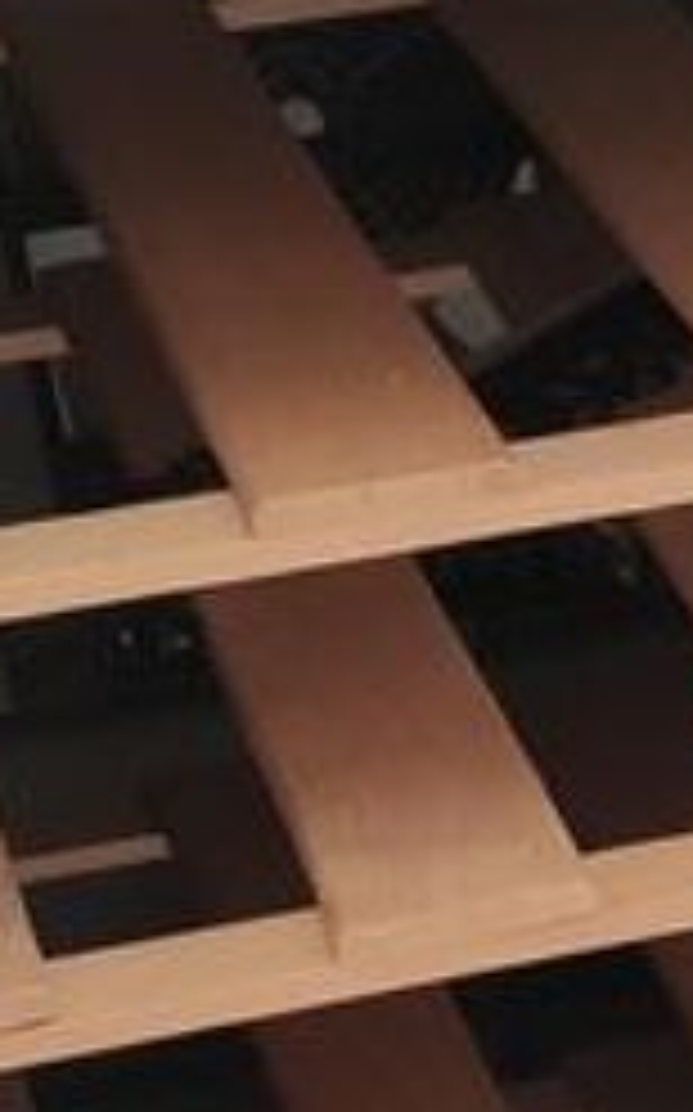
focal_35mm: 149
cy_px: 1128
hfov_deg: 8.2
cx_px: 1566
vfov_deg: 13.8
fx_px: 4510
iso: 209
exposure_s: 1/120
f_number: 1.75
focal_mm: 4.77
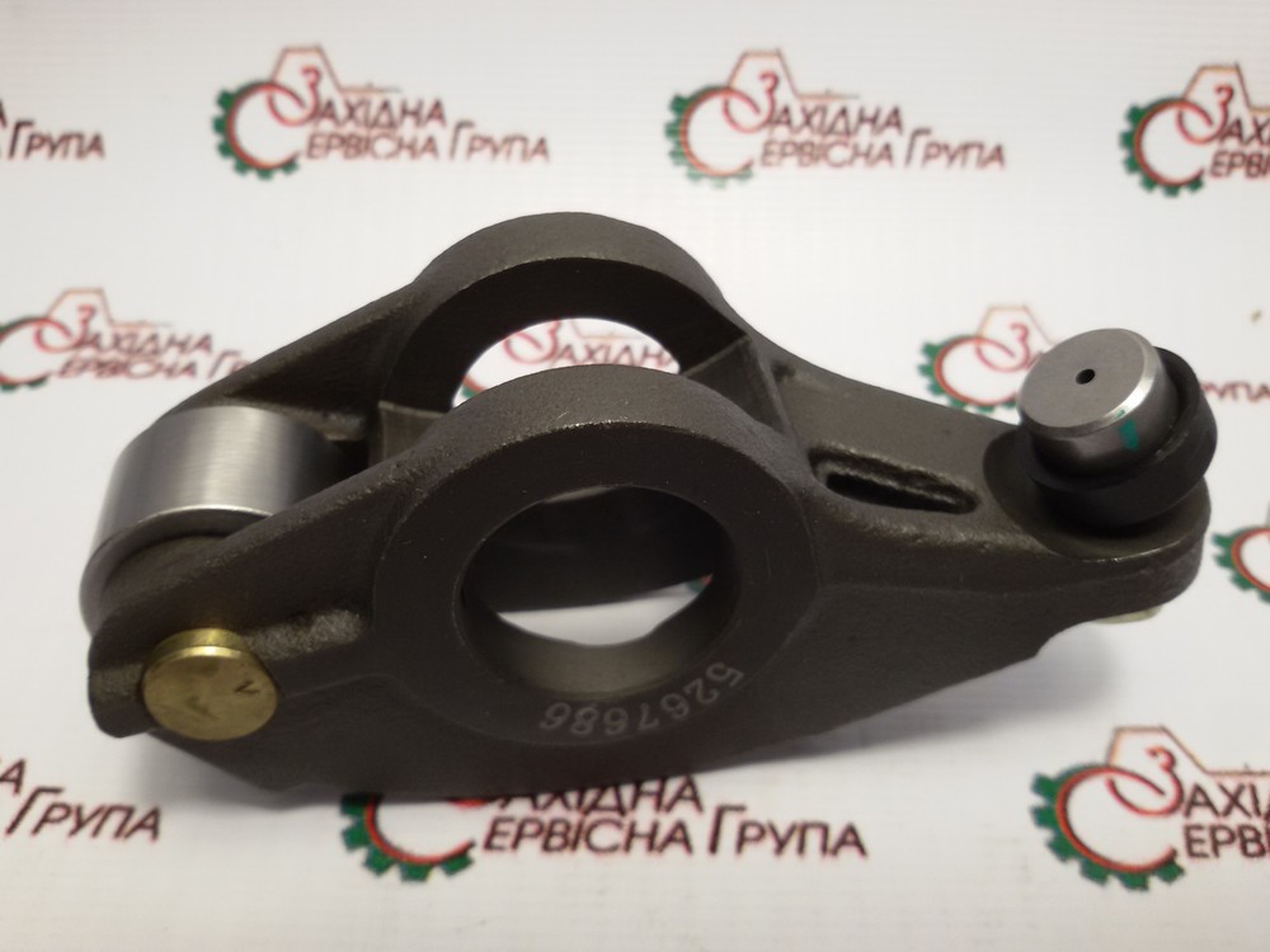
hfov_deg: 58.4
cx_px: 635
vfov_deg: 45.4
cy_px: 476
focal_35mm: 31
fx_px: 1137
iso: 40
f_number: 2.4
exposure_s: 1/50
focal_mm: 2.93
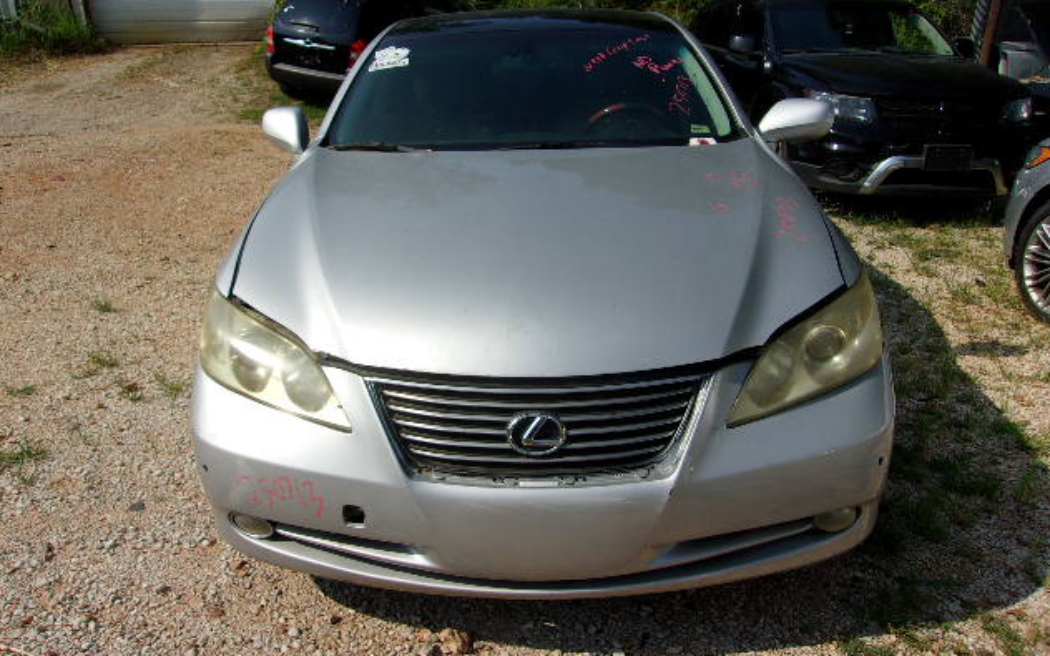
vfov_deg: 43.1
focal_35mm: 29
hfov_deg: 64.6
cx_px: 520
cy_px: 317
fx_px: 830
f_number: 10.4
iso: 80
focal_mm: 4.9
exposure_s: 1/150
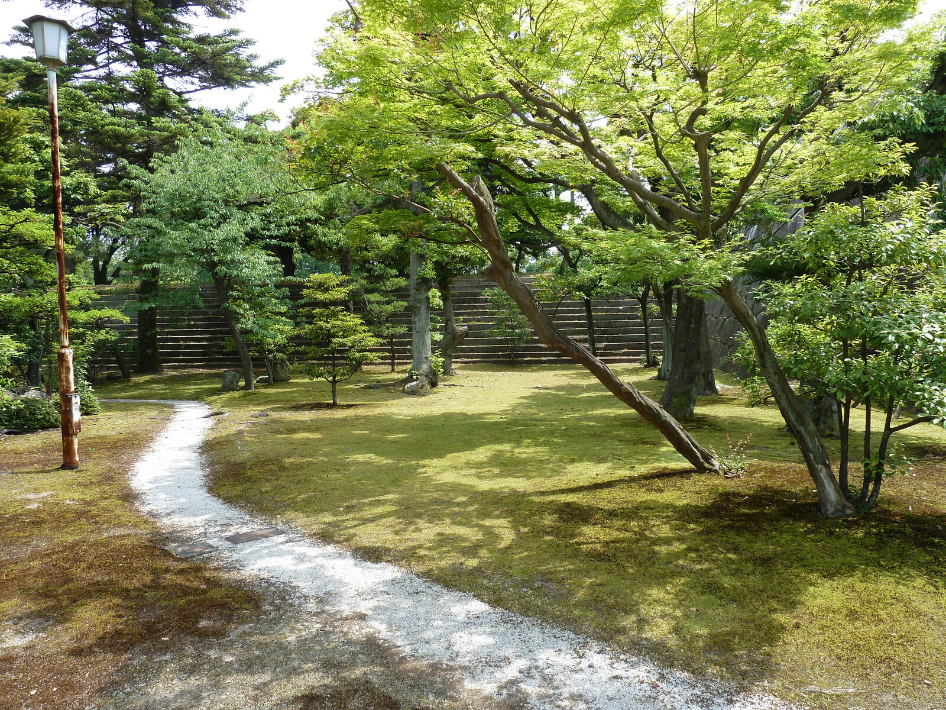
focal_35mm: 25
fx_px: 683
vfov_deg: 54.9
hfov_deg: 69.4
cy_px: 355
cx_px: 473
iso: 80
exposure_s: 1/160
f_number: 4
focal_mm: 4.1
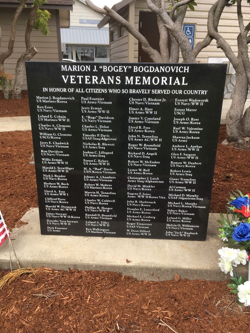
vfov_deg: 61.7
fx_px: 279
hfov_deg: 48.2
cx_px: 125
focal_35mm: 29
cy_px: 166
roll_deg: +0.7
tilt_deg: -17.9
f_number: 2.2
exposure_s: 1/519
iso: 25
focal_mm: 4.15
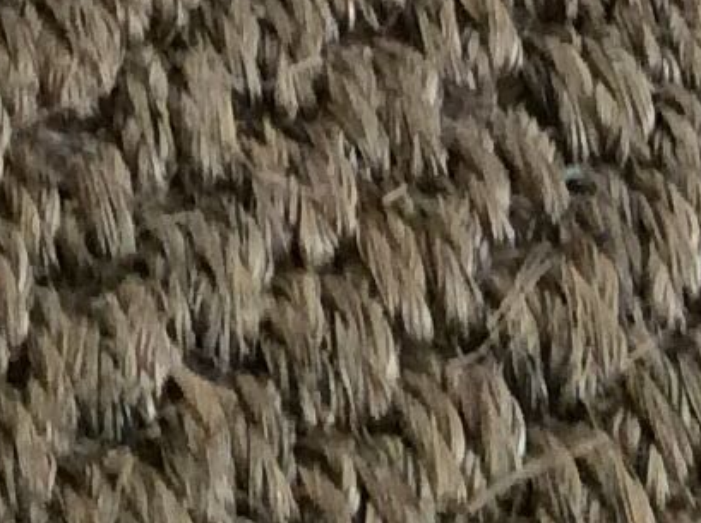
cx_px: -50
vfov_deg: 6.7
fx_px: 4102
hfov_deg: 9.7
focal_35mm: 203
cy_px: -1010
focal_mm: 3.3
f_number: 2.4
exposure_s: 1/25
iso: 125
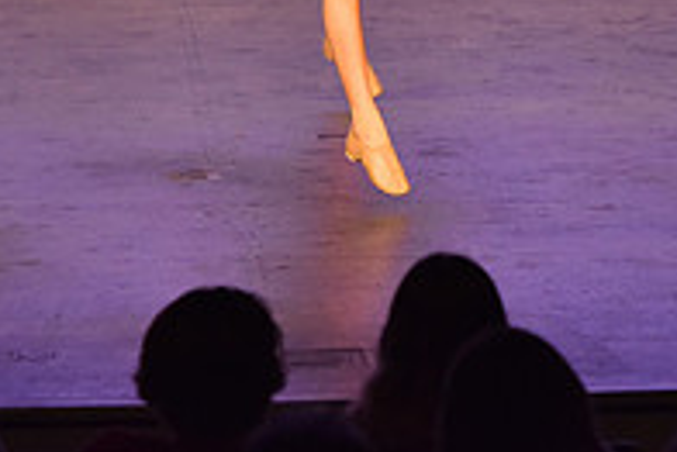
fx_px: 7509
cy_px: -150
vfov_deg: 3.4
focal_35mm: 399
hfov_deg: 5.2
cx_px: 325
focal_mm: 135
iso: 2000
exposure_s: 1/250
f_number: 4.5
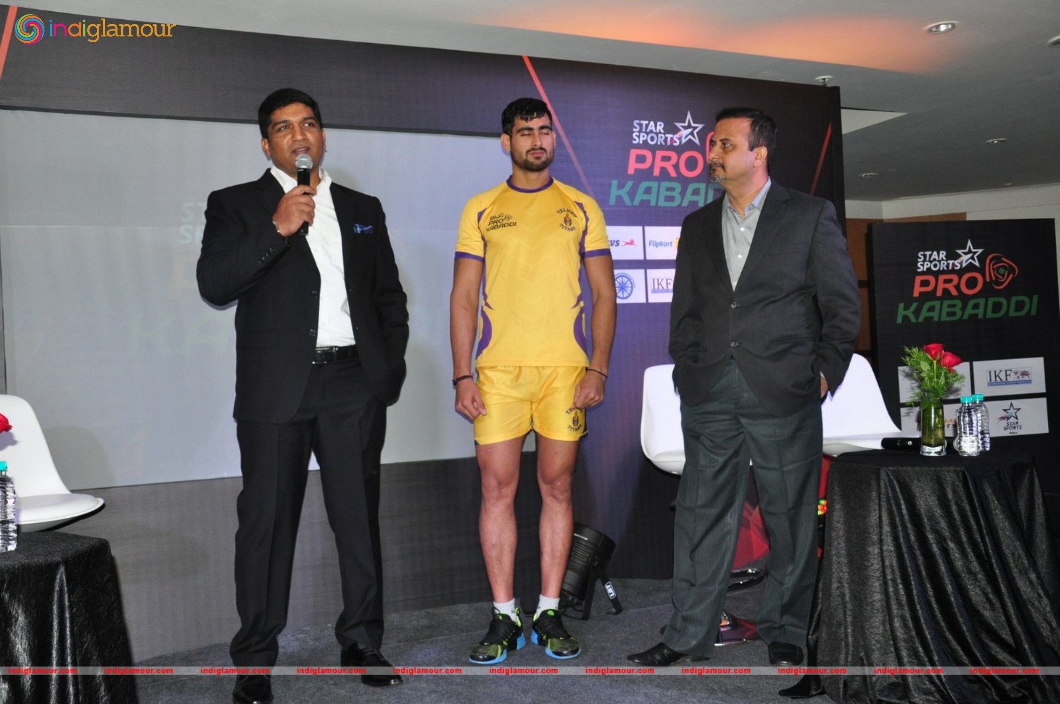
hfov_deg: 53.2
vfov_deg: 36.8
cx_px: 530
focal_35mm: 36
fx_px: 1059
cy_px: 352
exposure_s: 1/125
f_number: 5.6
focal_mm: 24
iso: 800
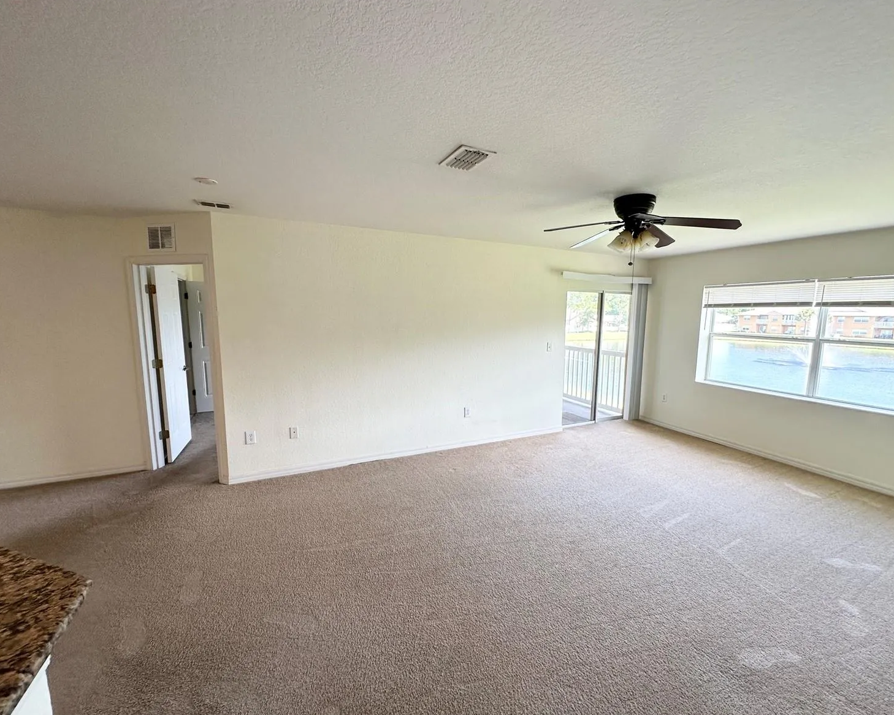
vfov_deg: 84.0
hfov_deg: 96.7
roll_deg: -1.2
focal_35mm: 15
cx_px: 473
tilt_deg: -5.8
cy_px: 365
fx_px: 397
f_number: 2.2
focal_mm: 2.22
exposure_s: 1/120
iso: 80
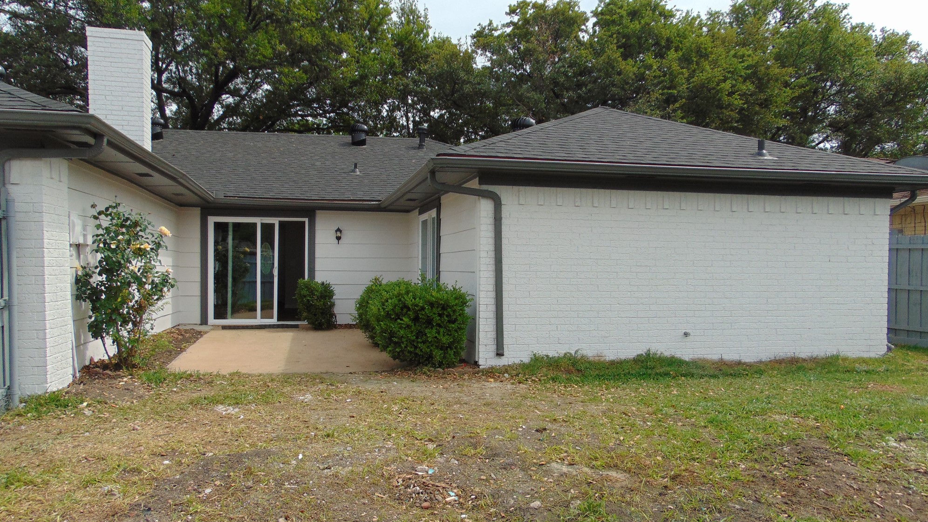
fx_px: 689
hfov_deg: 67.9
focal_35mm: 28
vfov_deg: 41.5
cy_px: 283
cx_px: 462
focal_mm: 4.5
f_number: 3
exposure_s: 1/1000
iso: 80
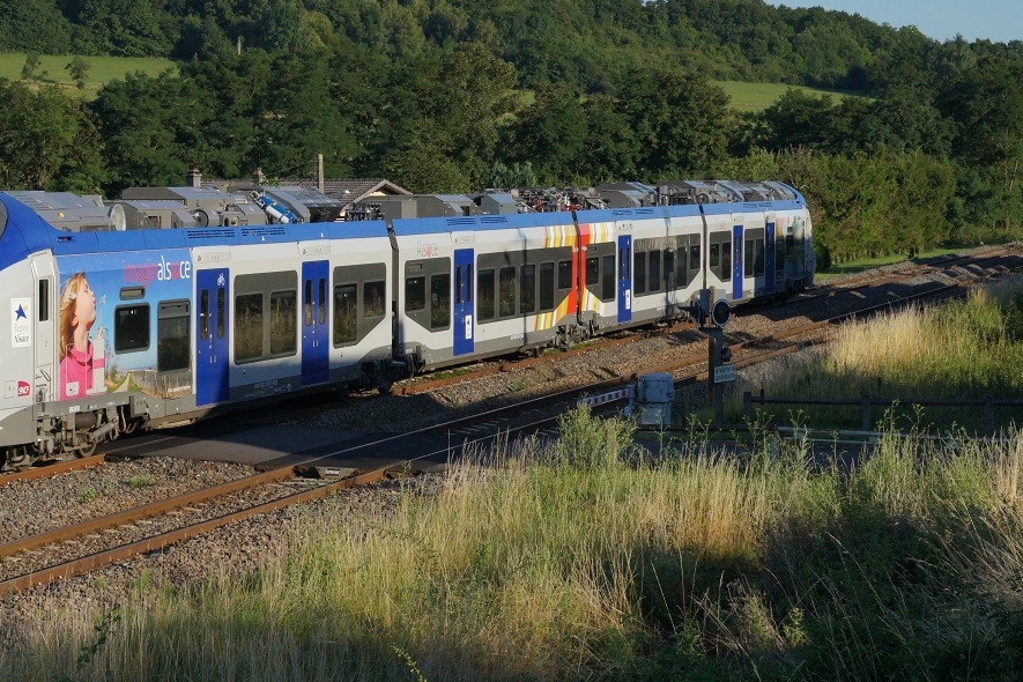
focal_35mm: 104
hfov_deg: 19.4
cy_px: 240
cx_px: 180
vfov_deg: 13.2
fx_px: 2955
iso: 1250
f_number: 10
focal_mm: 50
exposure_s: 1/1250
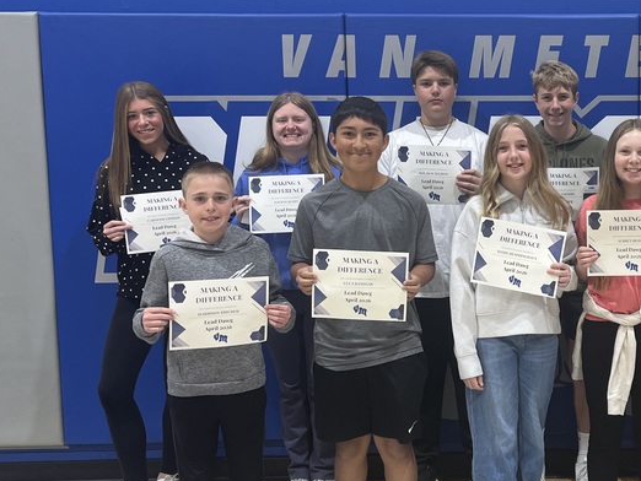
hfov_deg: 35.8
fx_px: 945
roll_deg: +0.3
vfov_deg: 28.6
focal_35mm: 51
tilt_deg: -6.4
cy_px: 231
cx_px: 542
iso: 80
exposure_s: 1/120
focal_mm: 5.1
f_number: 1.6
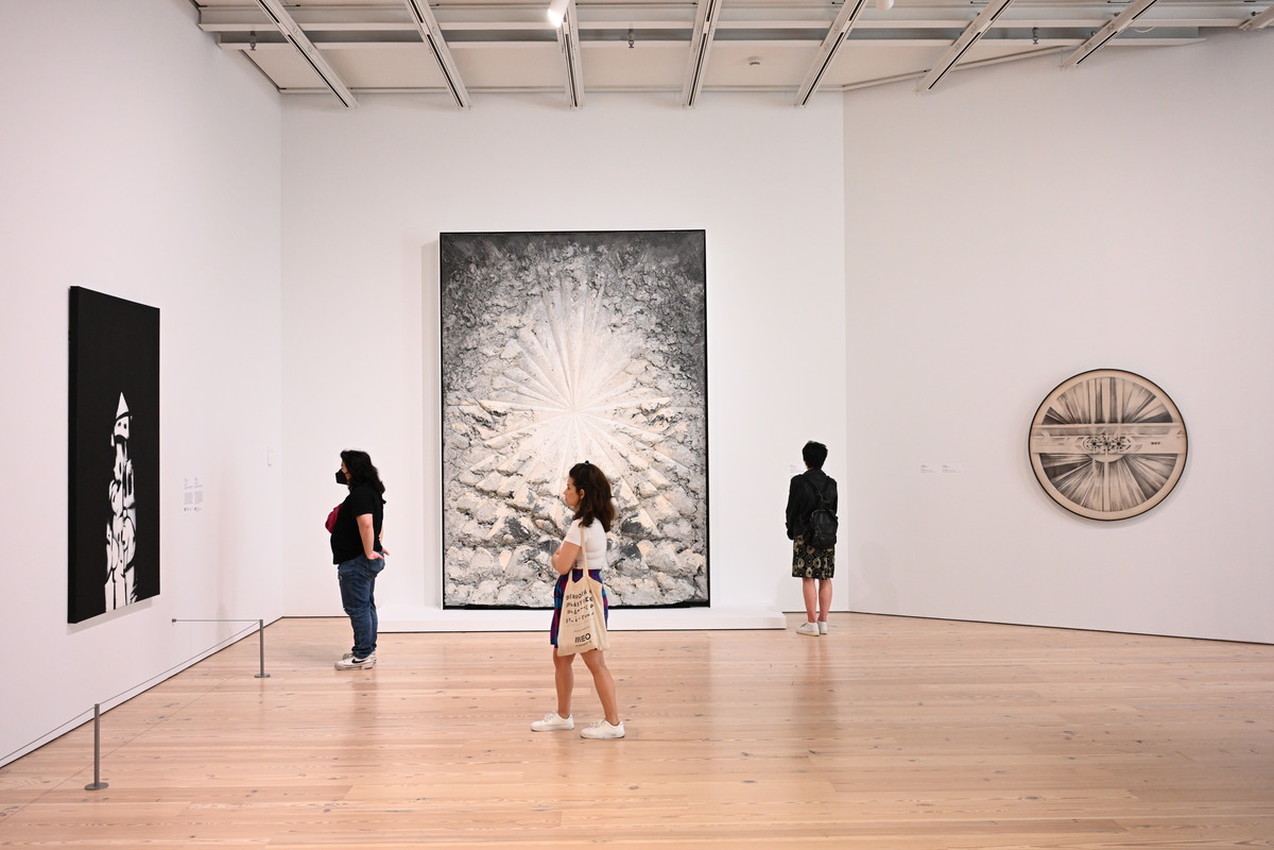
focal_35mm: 32
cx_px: 637
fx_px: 1150
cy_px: 425
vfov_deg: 40.5
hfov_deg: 58.0
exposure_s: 1/100
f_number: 5
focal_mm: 32.5
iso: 2500
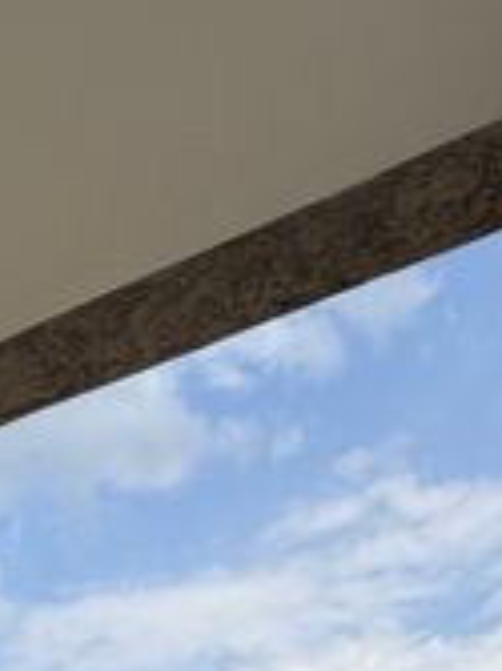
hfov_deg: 21.1
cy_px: 1139
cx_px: -293
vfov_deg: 23.1
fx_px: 1084
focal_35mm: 56
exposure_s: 1/901
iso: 20
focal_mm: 2.22
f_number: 2.2
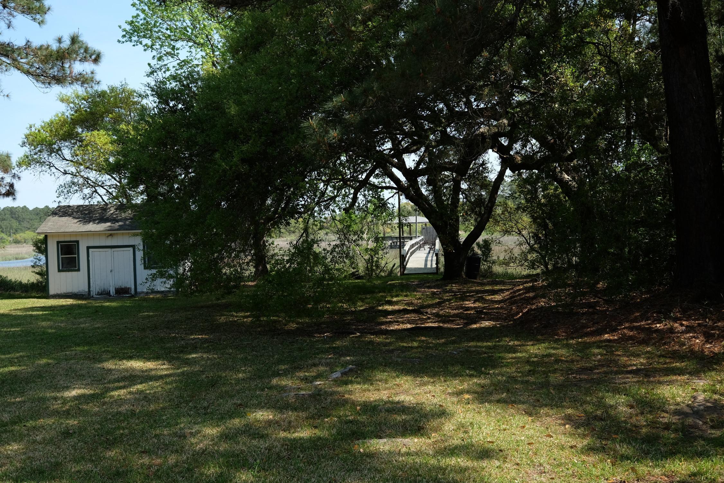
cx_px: 362
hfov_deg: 53.1
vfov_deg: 36.9
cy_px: 242
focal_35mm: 36
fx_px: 724
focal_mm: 24
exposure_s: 1/350
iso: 200
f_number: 5.6
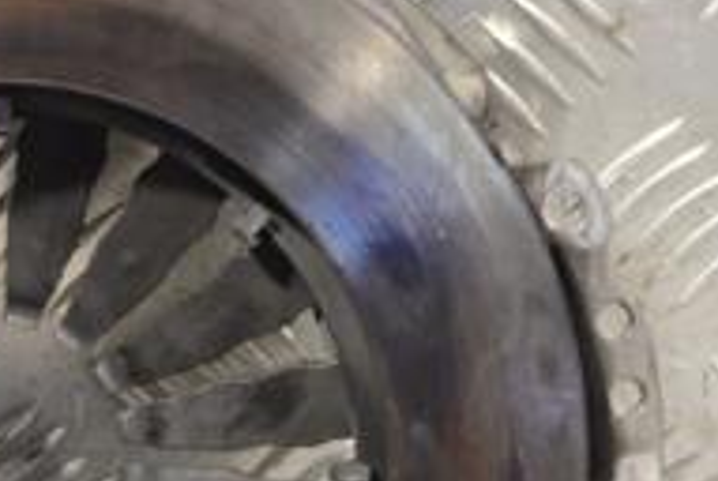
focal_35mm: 212
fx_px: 4226
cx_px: -68
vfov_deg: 6.5
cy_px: 428
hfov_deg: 9.6
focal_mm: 45
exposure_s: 1/30
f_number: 5.3
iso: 500
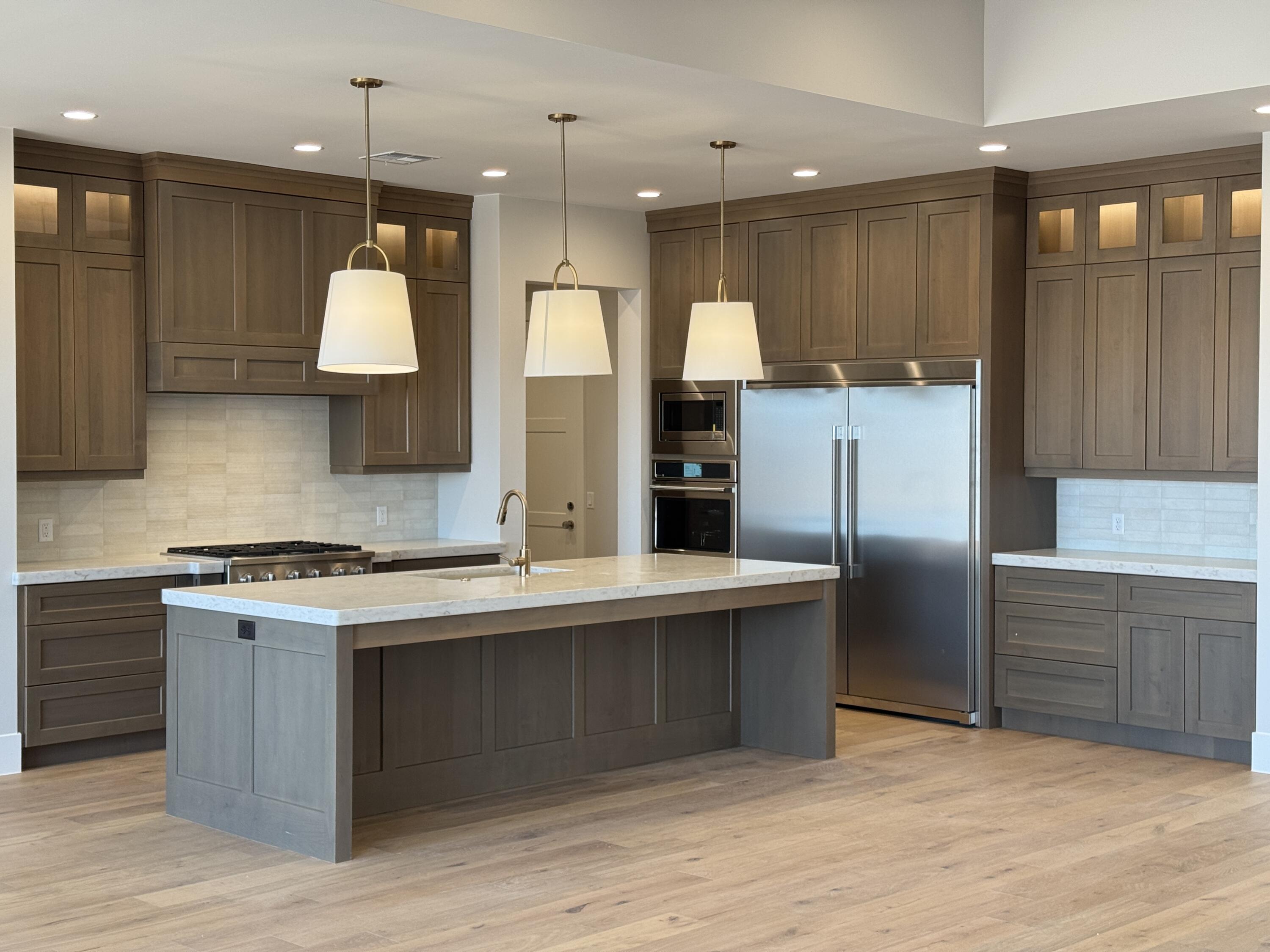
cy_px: 476
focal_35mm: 48
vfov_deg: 30.3
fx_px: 1761
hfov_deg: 39.7
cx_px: 635
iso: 64
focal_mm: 6.76
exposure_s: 1/60
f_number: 1.78
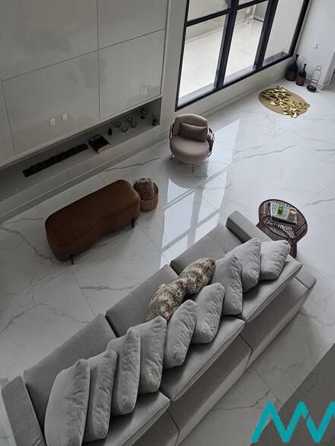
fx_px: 310
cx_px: 95
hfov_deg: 54.8
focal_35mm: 24
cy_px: 61
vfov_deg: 62.4
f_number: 2.2
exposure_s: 1/264
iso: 50
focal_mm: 2.2
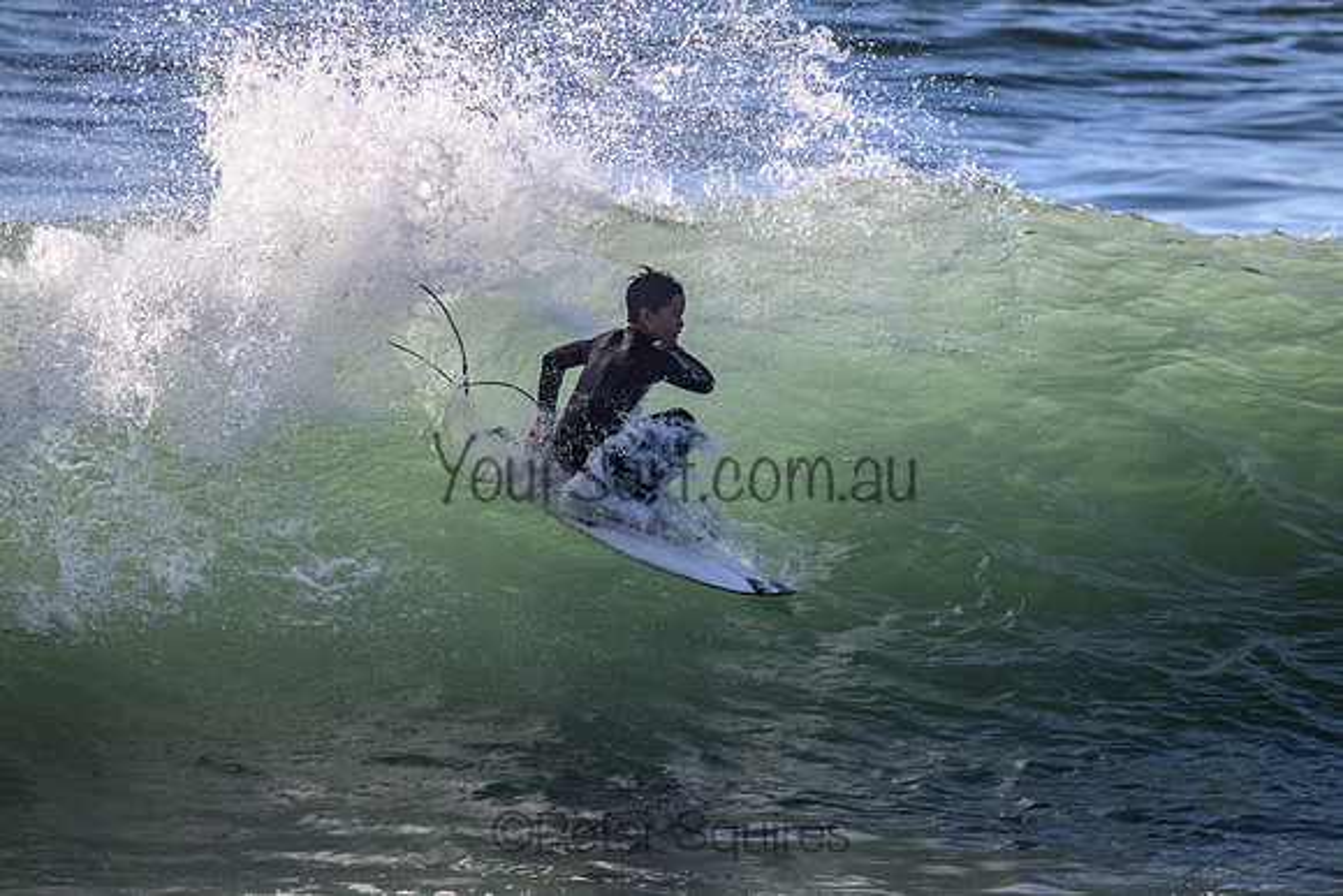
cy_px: 448
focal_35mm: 720
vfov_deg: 1.9
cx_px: 672
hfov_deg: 2.9
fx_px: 26865
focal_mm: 720
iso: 2000
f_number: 11
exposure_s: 1/2000
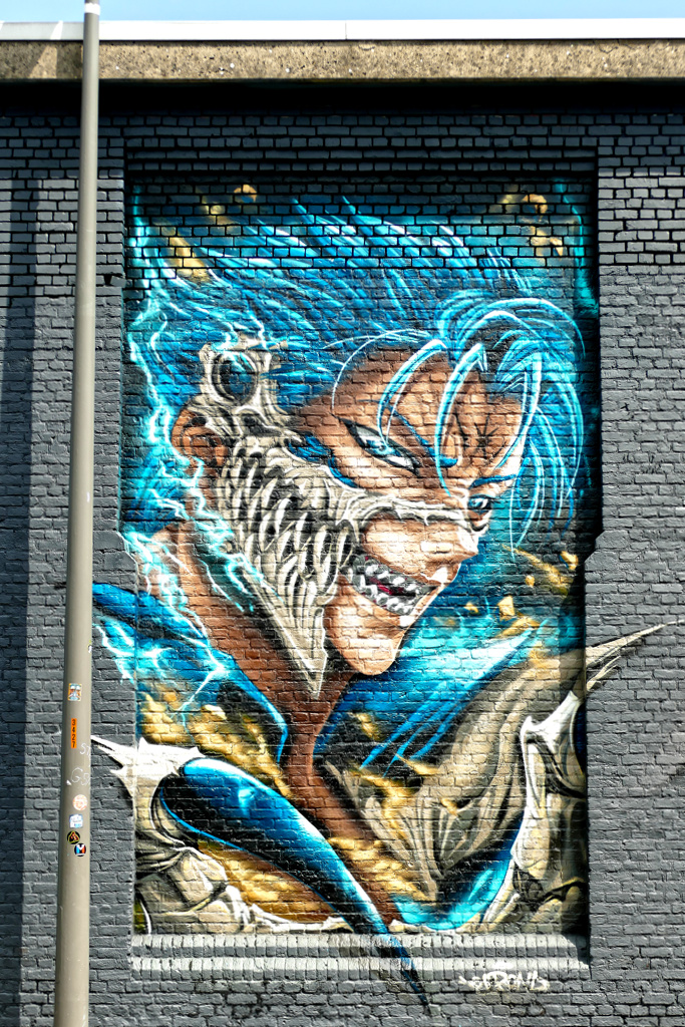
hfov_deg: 21.6
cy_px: 514
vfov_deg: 31.9
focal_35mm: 63
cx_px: 342
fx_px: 1797
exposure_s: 1/800
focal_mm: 22.9
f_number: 3.6
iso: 125
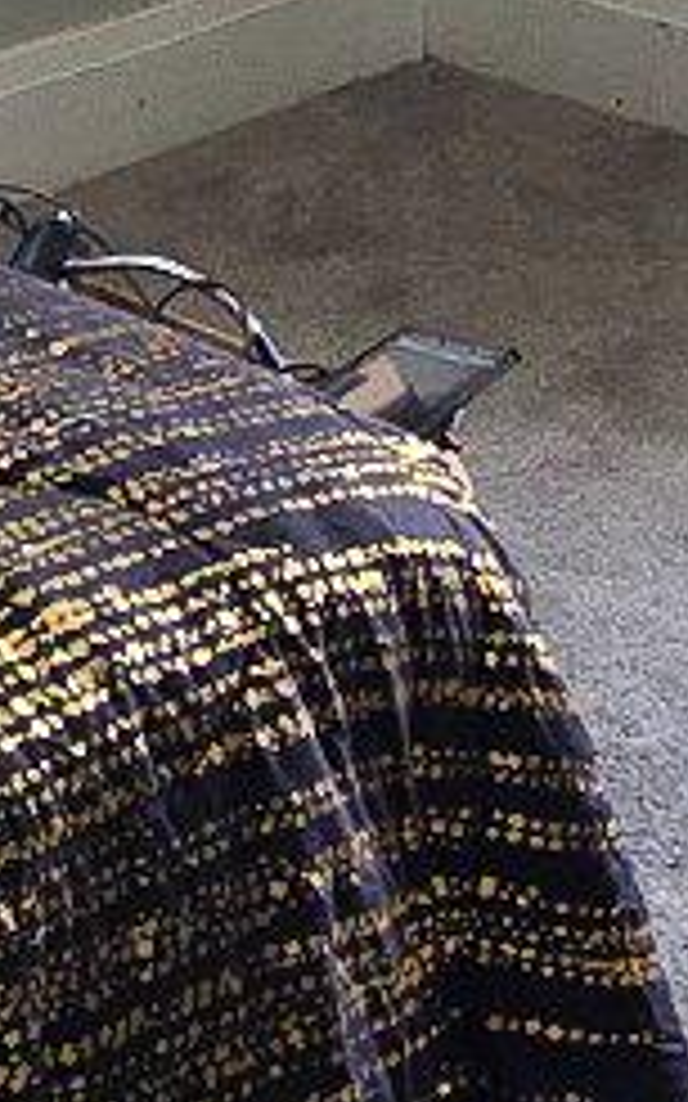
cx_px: -301
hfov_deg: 11.0
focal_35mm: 115
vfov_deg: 17.7
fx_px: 3452
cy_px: 22
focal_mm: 2.2
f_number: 2.2
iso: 125
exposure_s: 1/60
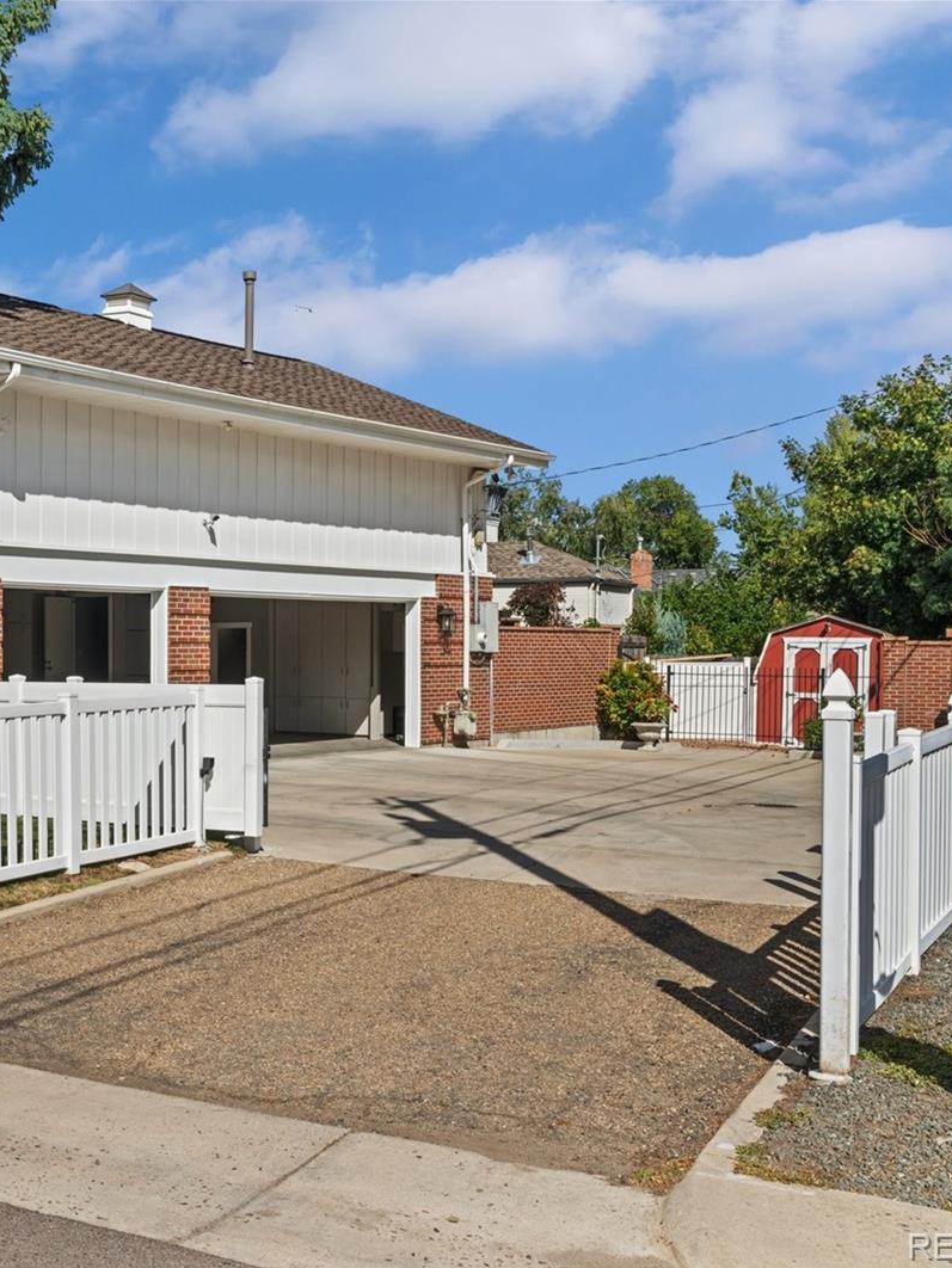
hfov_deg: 33.0
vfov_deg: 44.8
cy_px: 635
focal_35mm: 42
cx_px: 146
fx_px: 1539
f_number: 11
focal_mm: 29
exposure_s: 1/30
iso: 125
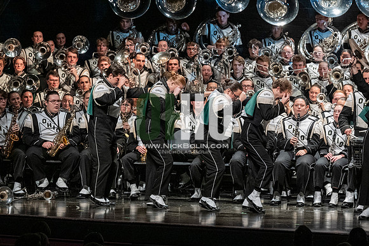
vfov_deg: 6.1
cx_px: 184
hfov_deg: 9.2
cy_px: 123
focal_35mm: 225
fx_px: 2305
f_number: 4
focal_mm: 150
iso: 4000
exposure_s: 1/500
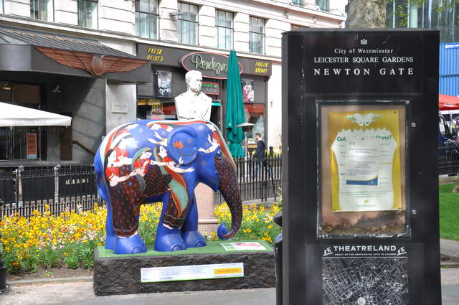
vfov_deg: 17.4
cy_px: 152
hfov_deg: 26.0
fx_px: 993
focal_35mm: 78
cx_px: 230
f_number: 5.6
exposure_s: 1/125
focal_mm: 52
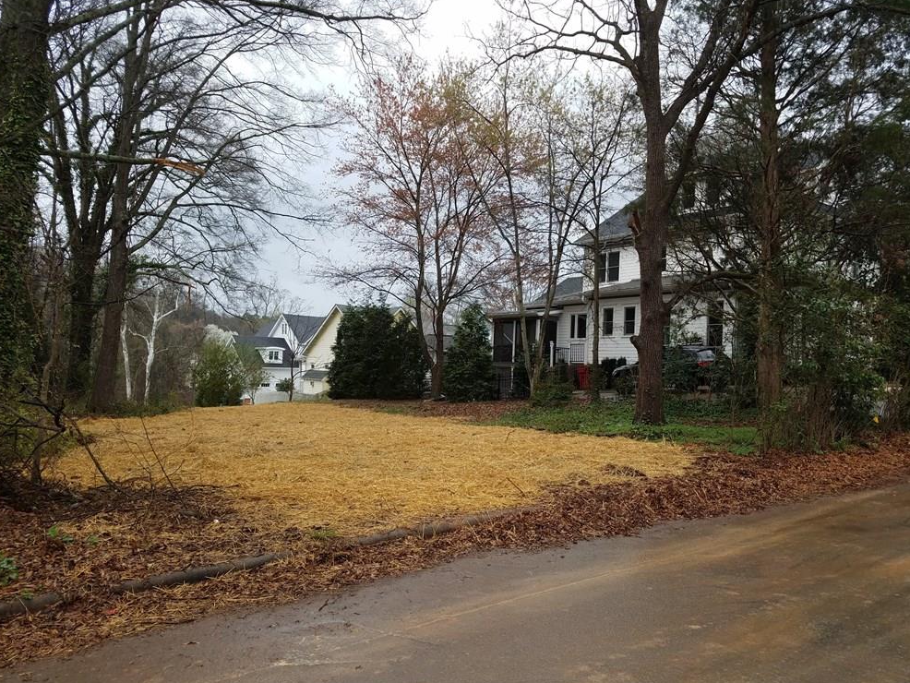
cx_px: 461
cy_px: 348
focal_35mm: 27
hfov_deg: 65.3
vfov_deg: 51.4
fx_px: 710
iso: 50
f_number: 1.7
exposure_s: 1/730
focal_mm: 4.2
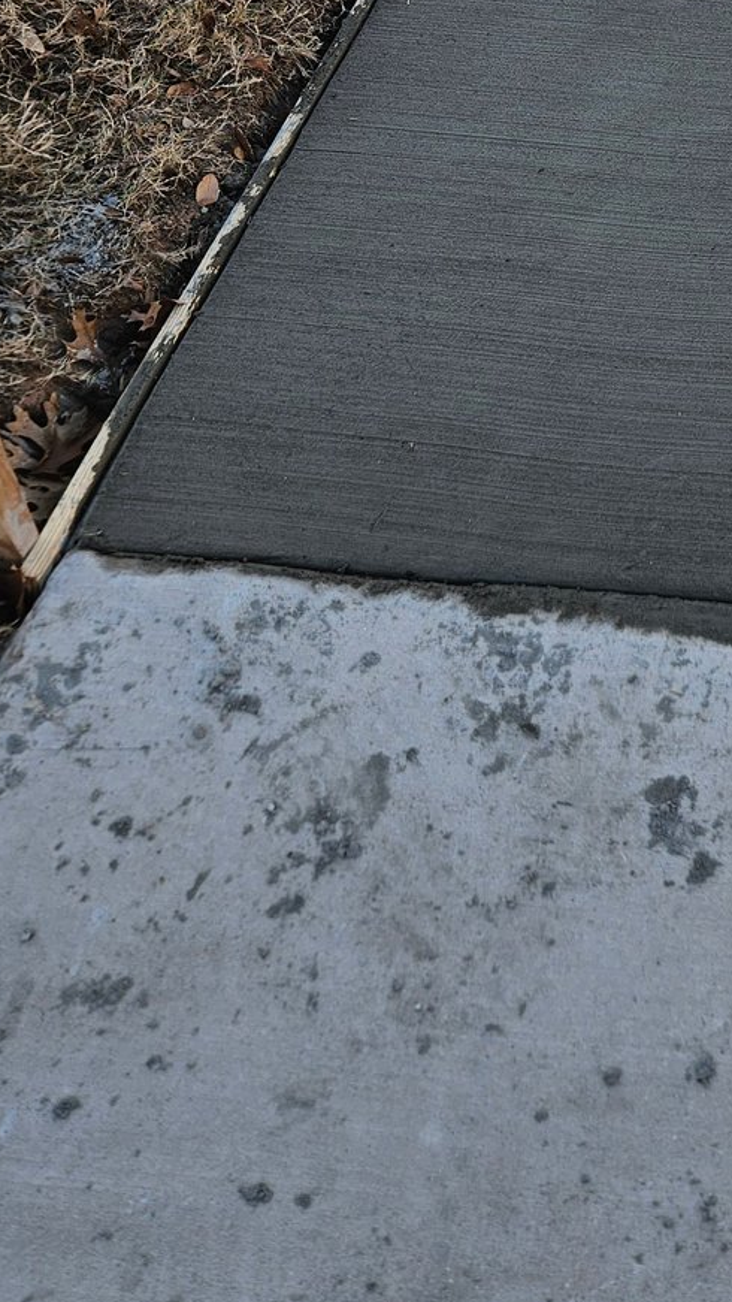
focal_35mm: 46
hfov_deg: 23.9
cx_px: 849
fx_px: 1587
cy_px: 176
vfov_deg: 41.7
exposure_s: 1/346
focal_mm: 5.4
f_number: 1.8
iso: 25
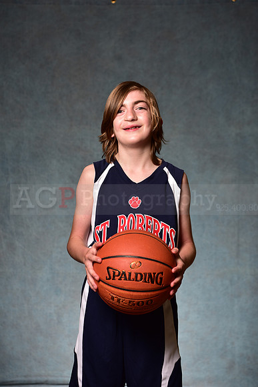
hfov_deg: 19.5
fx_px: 752
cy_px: 194
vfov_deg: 28.8
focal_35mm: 70
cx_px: 129
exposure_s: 1/200
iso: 100
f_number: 5
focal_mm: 70
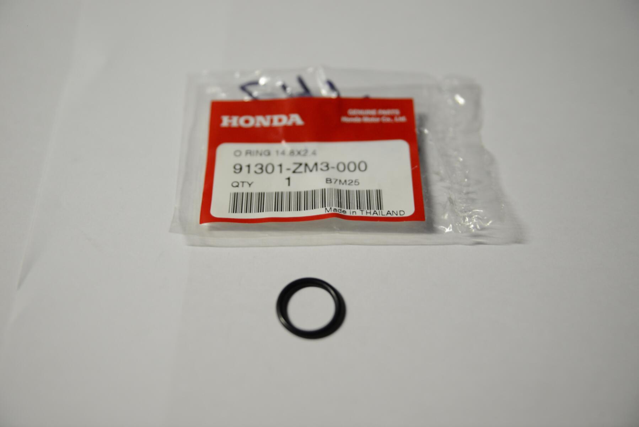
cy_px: 214
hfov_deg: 41.1
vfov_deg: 28.1
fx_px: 852
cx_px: 320
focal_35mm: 48
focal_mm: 48
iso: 1600
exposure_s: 1/30
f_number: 2.8
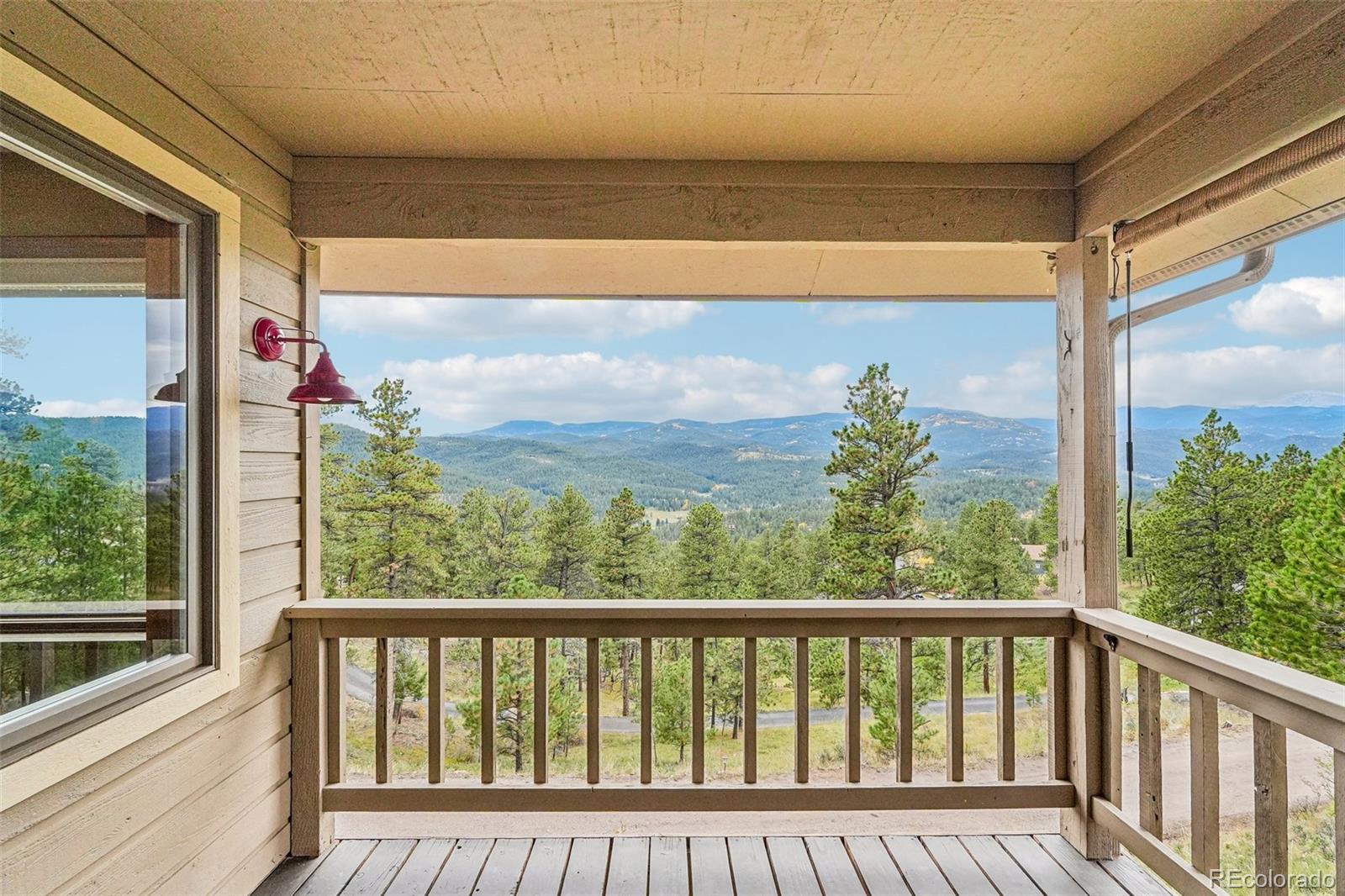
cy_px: 448
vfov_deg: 77.3
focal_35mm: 15
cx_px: 672
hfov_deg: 100.4
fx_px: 560
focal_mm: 10
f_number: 8
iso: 800
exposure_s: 1/320
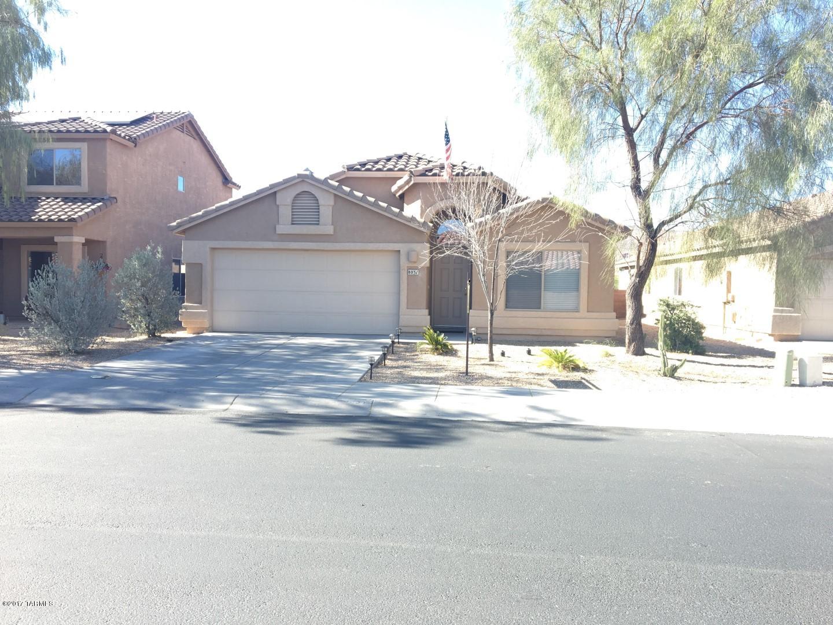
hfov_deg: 61.7
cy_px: 312
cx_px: 416
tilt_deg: -1.7
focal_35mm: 29
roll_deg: -0.4
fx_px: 698
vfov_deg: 48.2
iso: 25
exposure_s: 1/208
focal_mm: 4.15
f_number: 2.2
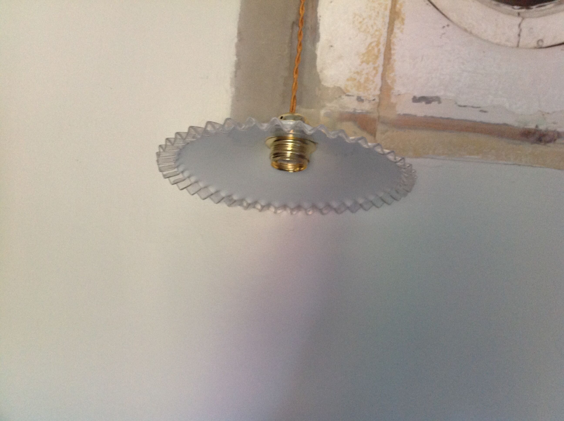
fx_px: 569
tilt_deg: -6.9
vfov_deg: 40.6
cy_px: 210
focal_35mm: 35
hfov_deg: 52.7
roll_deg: -3.9
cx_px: 282
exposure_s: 1/15
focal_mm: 4.28
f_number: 2.4
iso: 250
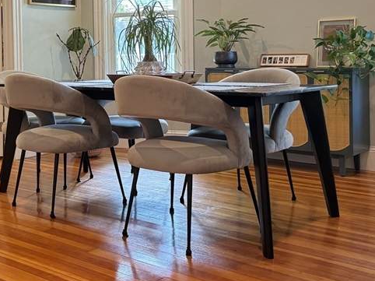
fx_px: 552
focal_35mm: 51
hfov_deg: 36.6
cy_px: 59
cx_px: 93
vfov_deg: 28.0
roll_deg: +1.4
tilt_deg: -1.3
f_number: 1.78
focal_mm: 6.76
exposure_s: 1/60
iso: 800
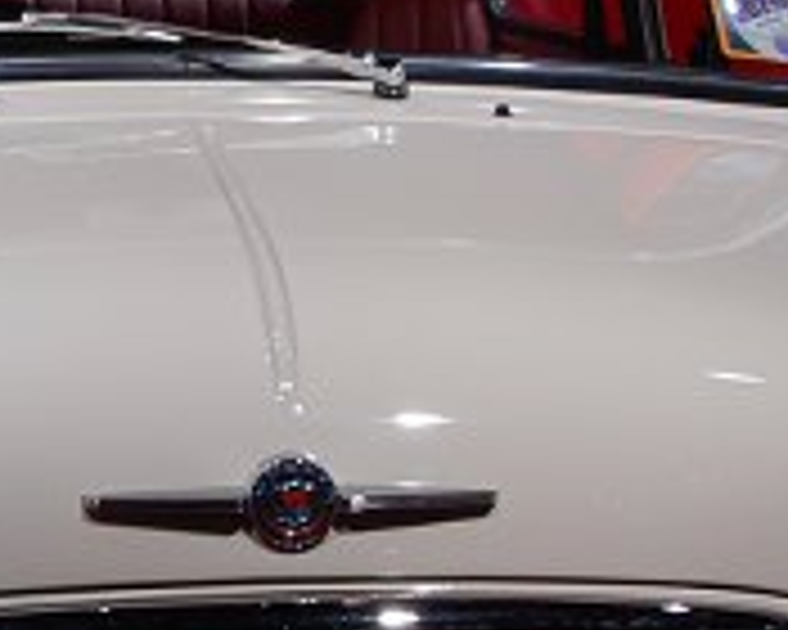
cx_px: -27
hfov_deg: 10.6
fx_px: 4221
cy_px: 142
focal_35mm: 181
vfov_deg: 8.5
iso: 200
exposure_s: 1/160
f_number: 6.3
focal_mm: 22
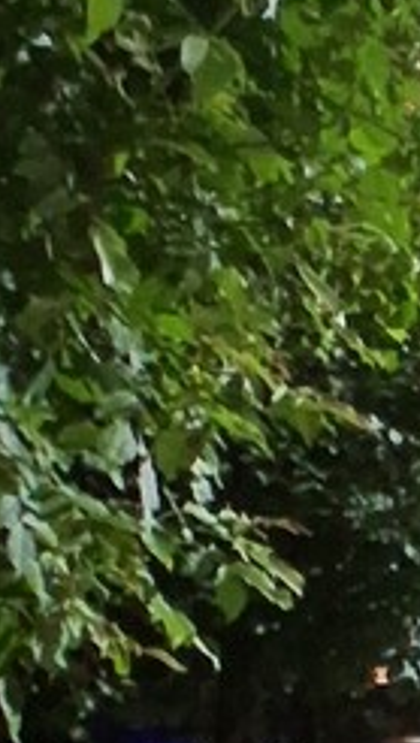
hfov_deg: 14.8
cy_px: 689
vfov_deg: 26.4
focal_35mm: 77
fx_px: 1519
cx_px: 598
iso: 800
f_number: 2.2
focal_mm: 1.4
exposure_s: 1/8
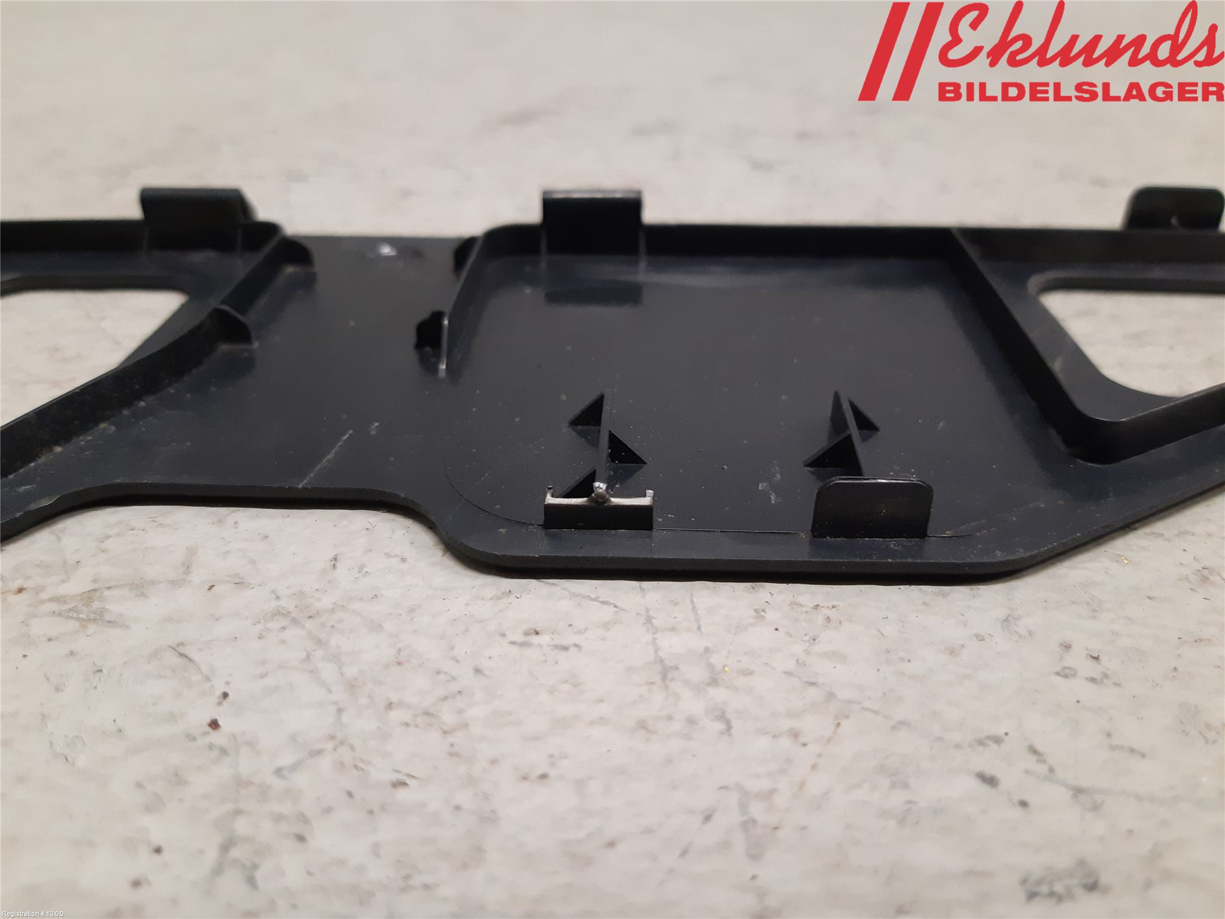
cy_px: 460
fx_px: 920
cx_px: 612
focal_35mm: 26
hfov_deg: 67.3
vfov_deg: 53.1
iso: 250
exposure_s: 1/50
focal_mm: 3.93
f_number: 1.7
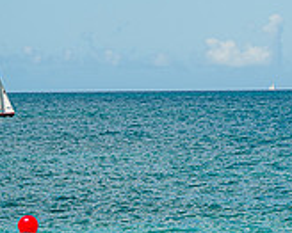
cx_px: 476
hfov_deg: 5.7
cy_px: 18
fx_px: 2919
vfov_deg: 4.6
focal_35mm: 338
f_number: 8
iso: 90
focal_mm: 86
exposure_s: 1/320
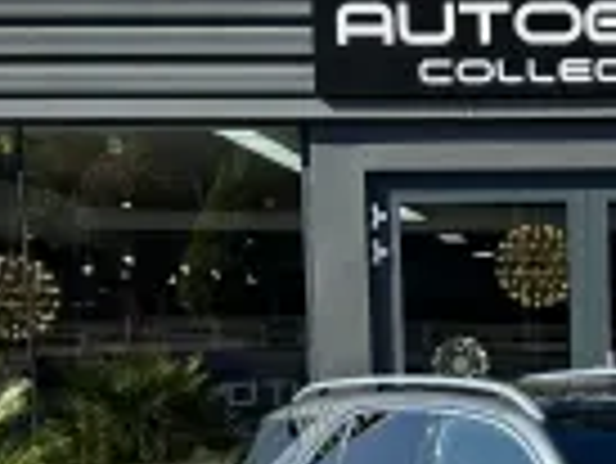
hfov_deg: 15.2
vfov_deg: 11.5
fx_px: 2244
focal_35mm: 126
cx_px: 710
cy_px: 581
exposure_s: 1/1427
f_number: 1.78
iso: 64
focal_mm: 6.76
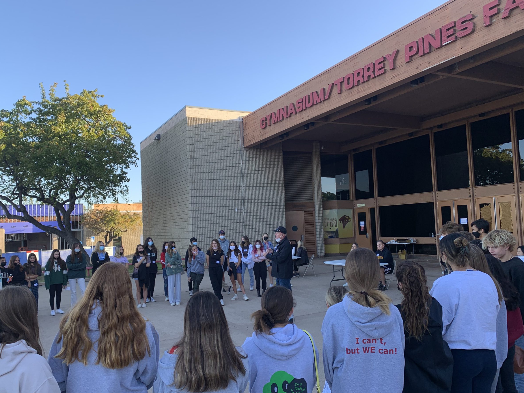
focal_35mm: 28
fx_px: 424
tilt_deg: +2.2
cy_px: 203
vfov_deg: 49.7
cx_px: 244
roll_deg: +3.4
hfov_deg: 63.4
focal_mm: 4.25
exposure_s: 1/461
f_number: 1.8
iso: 25
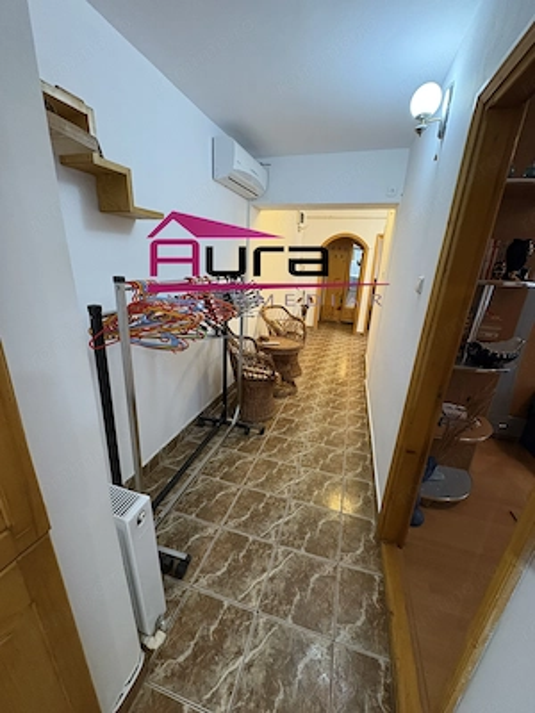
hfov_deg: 85.7
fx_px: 288
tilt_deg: -18.2
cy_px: 356
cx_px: 268
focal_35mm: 14
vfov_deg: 102.1
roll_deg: -3.2
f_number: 2.2
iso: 400
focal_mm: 2.22
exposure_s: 1/50
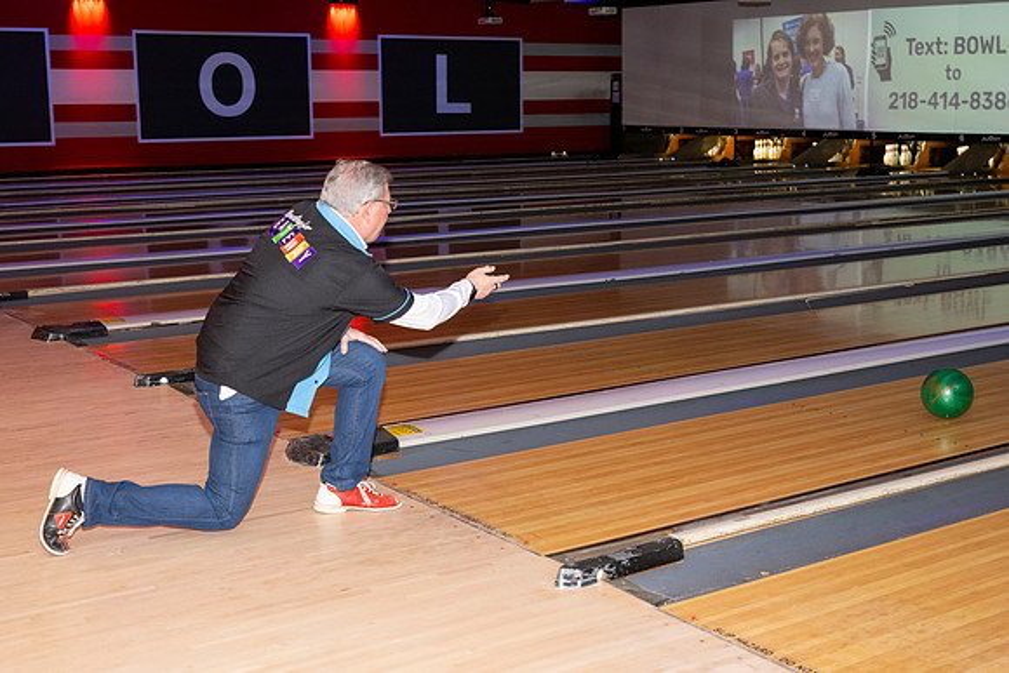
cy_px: 336
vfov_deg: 28.7
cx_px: 504
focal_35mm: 47
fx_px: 1318
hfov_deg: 41.9
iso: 2000
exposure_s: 1/100
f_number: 5.6
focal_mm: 47
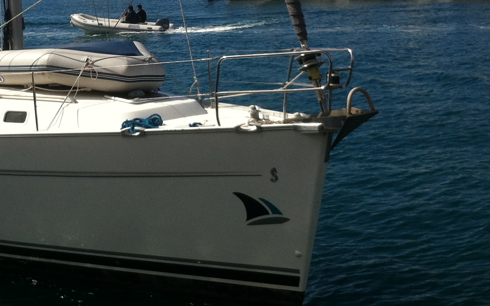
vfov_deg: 15.6
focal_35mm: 83
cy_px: 46
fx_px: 1108
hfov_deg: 24.7
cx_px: 145
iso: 80
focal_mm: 3.85
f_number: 2.8
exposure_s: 1/1885
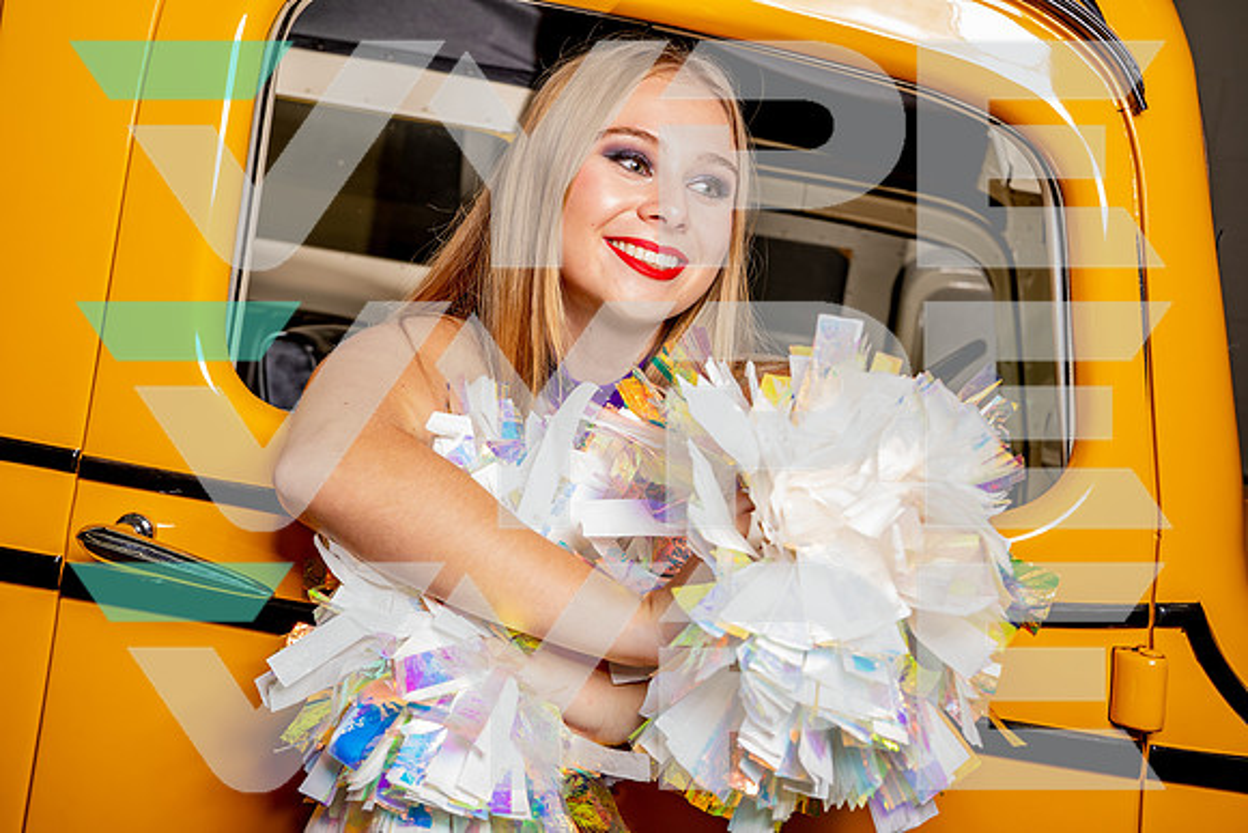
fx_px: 1526
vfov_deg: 30.5
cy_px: 416
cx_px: 624
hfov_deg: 44.5
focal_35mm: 44
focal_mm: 44
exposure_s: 1/125
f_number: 5.6
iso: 200
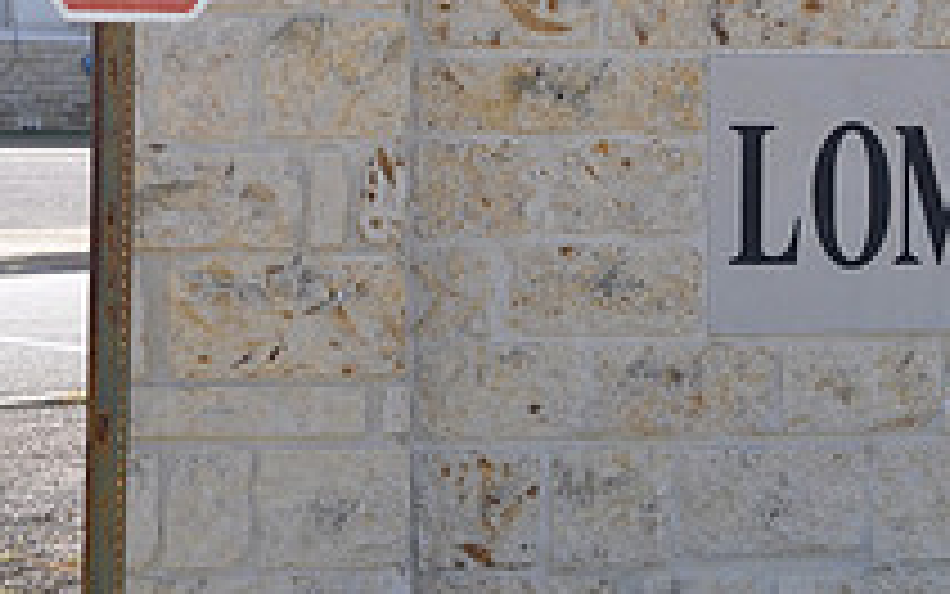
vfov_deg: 9.8
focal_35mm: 134
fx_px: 3470
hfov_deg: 15.1
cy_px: 97
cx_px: 1121
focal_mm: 32
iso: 200
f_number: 9
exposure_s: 1/80
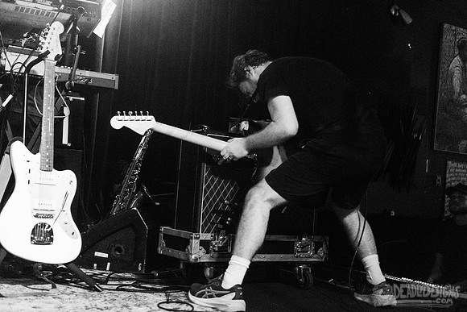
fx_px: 623
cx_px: 234
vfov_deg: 28.1
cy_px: 156
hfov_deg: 41.1
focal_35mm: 48
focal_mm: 48
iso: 6400
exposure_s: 1/80
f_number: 3.2
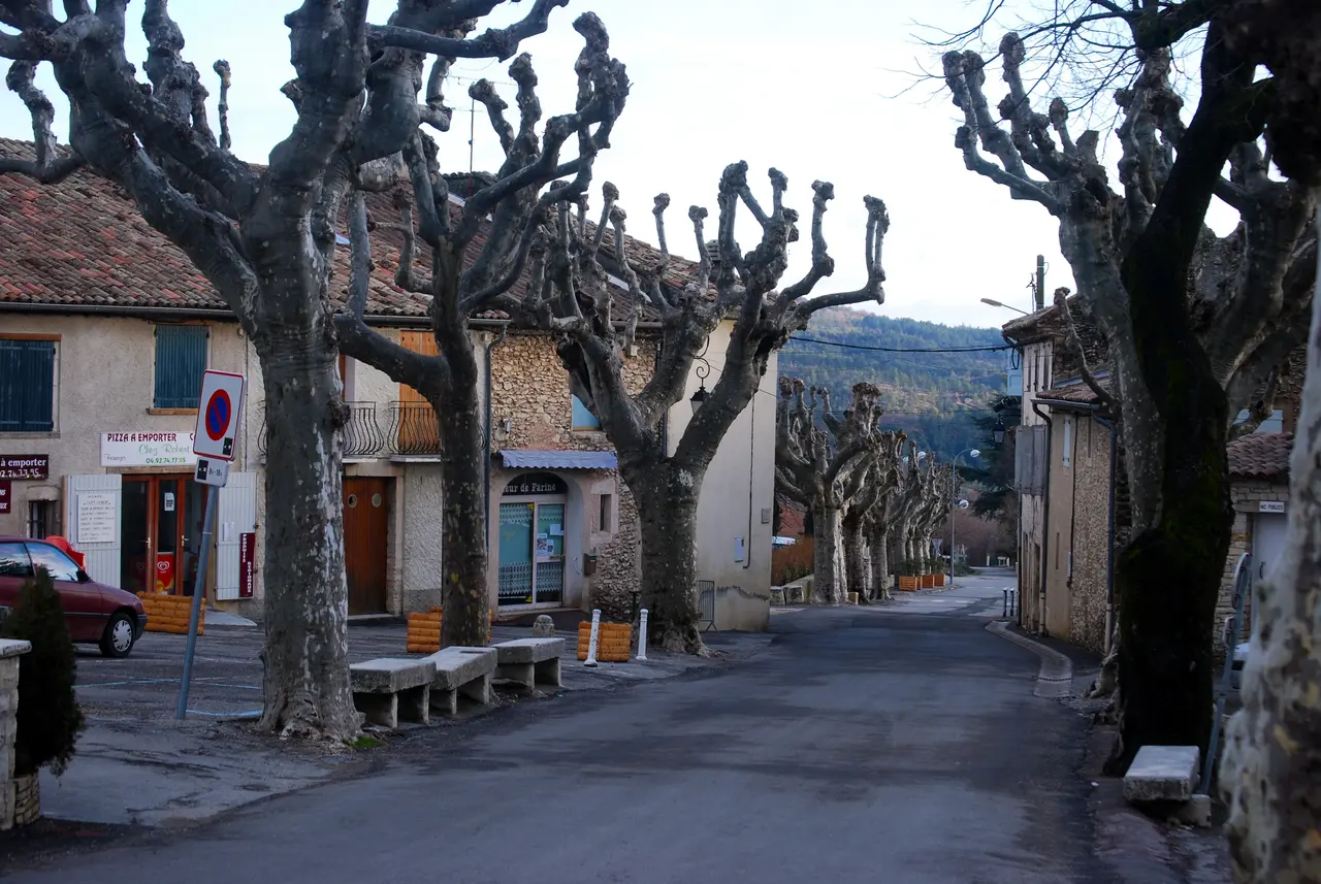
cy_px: 442
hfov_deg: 24.6
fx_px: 3031
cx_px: 660
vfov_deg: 16.6
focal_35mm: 82
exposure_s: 1/125
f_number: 5.6
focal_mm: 55
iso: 140
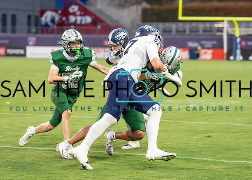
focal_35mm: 140
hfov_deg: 14.3
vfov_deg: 10.3
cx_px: 136
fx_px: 1003
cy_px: 77
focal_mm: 115
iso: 2000
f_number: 2.8
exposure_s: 1/1250
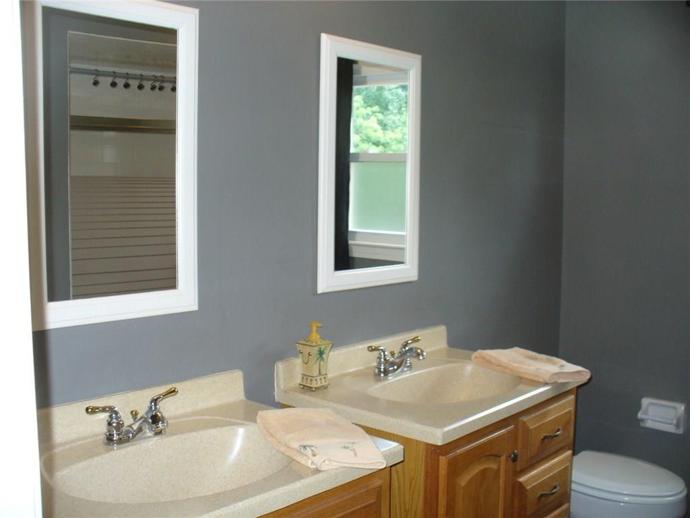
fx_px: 738
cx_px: 345
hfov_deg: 50.1
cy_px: 259
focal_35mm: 37
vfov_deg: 38.7
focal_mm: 6.1
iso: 150
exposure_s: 1/60
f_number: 2.8
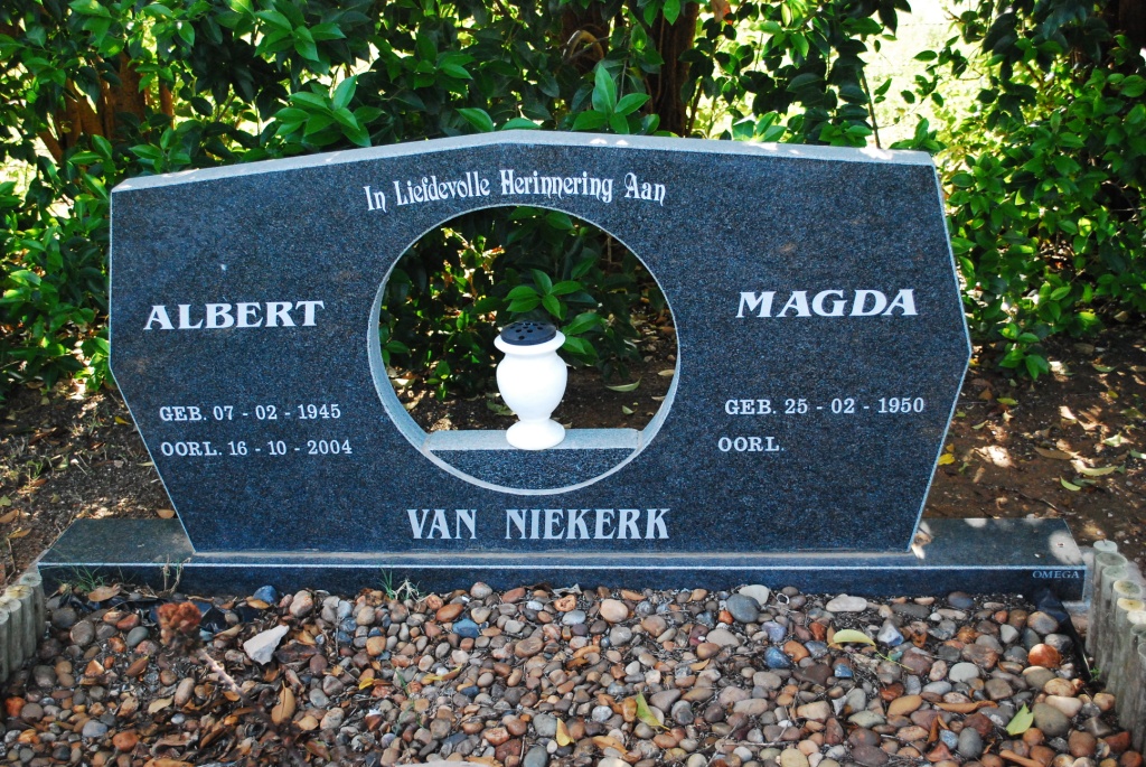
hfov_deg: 49.5
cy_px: 384
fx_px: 1243
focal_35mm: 39
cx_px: 573
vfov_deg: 34.3
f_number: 4.5
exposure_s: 1/640
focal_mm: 26
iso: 1600
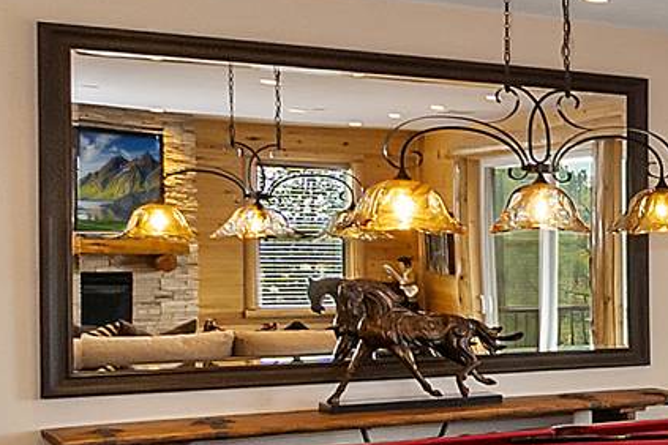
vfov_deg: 19.2
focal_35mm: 71
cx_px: 1360
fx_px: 1317
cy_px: 247
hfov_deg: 18.2
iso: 400
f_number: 8
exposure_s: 1/30
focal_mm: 10
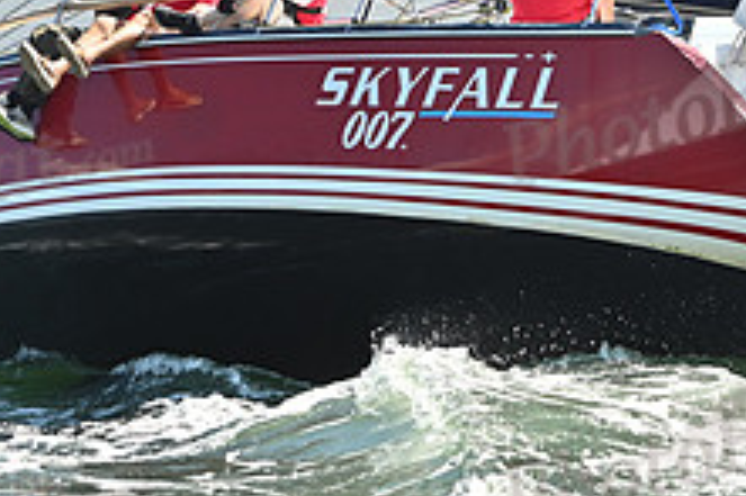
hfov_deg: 11.2
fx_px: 3810
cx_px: 331
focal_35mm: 184
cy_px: -25
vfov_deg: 7.4
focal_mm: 70
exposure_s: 1/1250
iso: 250
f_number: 5
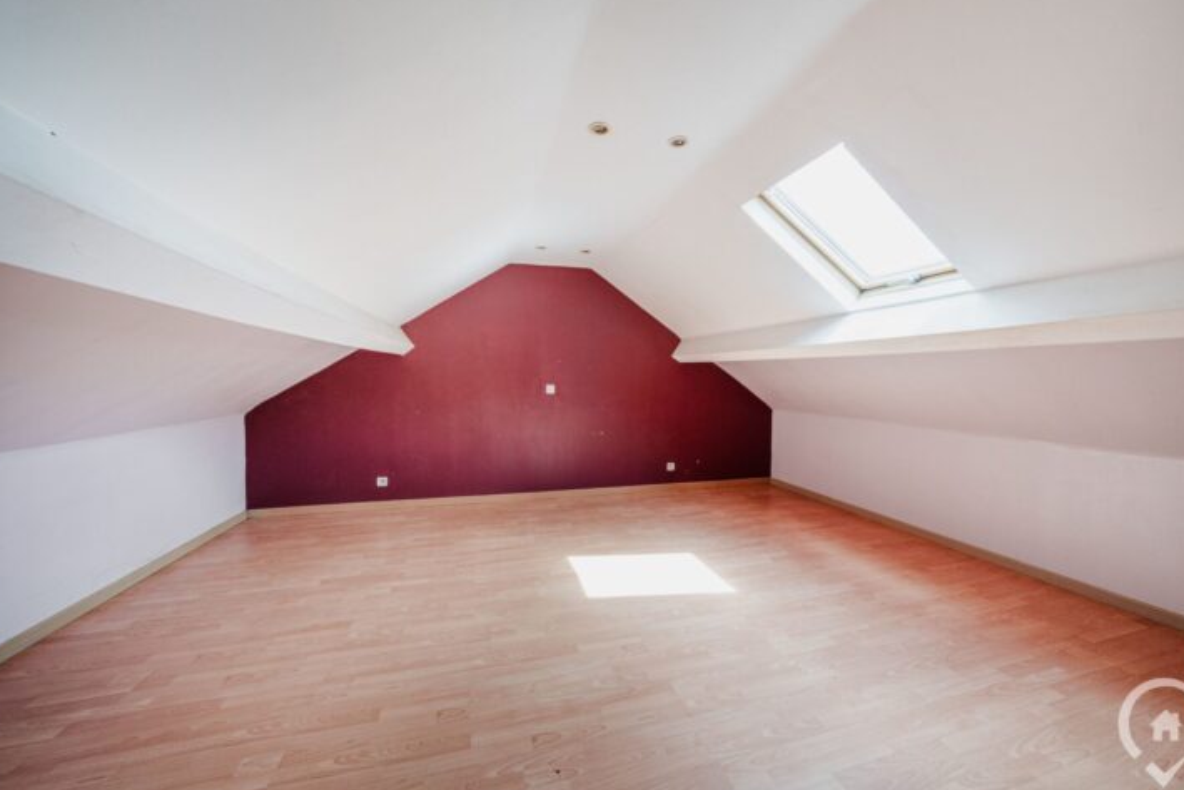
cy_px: 389
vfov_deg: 85.4
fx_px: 428
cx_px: 615
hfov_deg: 108.3
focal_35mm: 13
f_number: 7.1
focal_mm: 12
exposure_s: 1/60
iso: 500
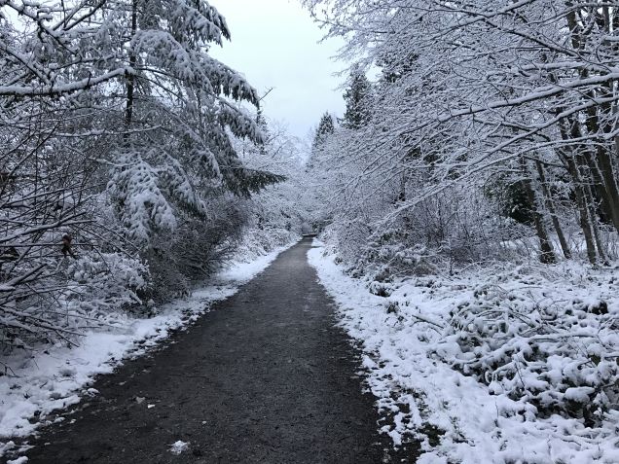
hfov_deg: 63.4
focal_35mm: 28
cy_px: 232
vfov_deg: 49.7
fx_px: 501
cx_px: 310
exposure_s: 1/30
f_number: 1.8
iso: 25
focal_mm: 3.99
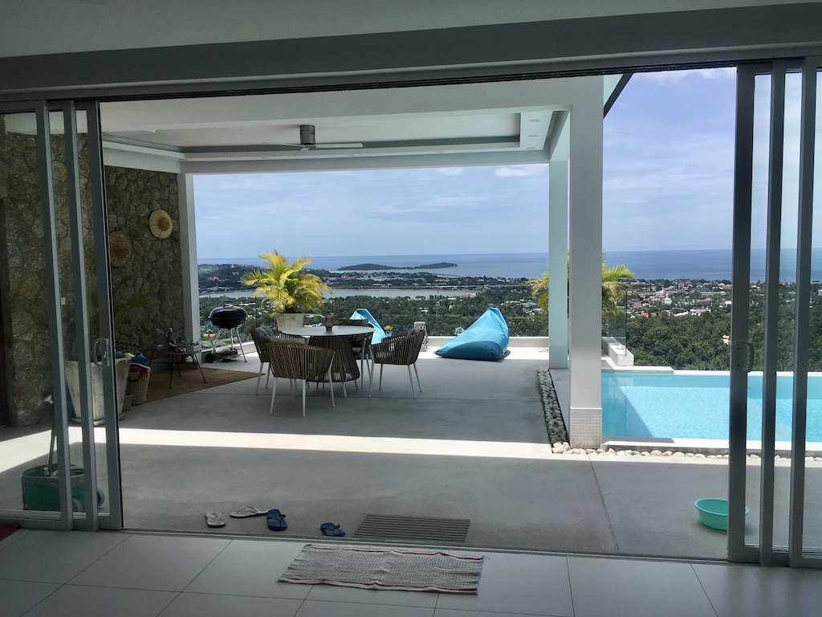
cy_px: 308
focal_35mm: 29
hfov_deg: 61.7
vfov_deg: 48.2
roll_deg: +0.8
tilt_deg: -5.3
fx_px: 689
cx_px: 411
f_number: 2.2
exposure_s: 1/2481
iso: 25
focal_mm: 4.15
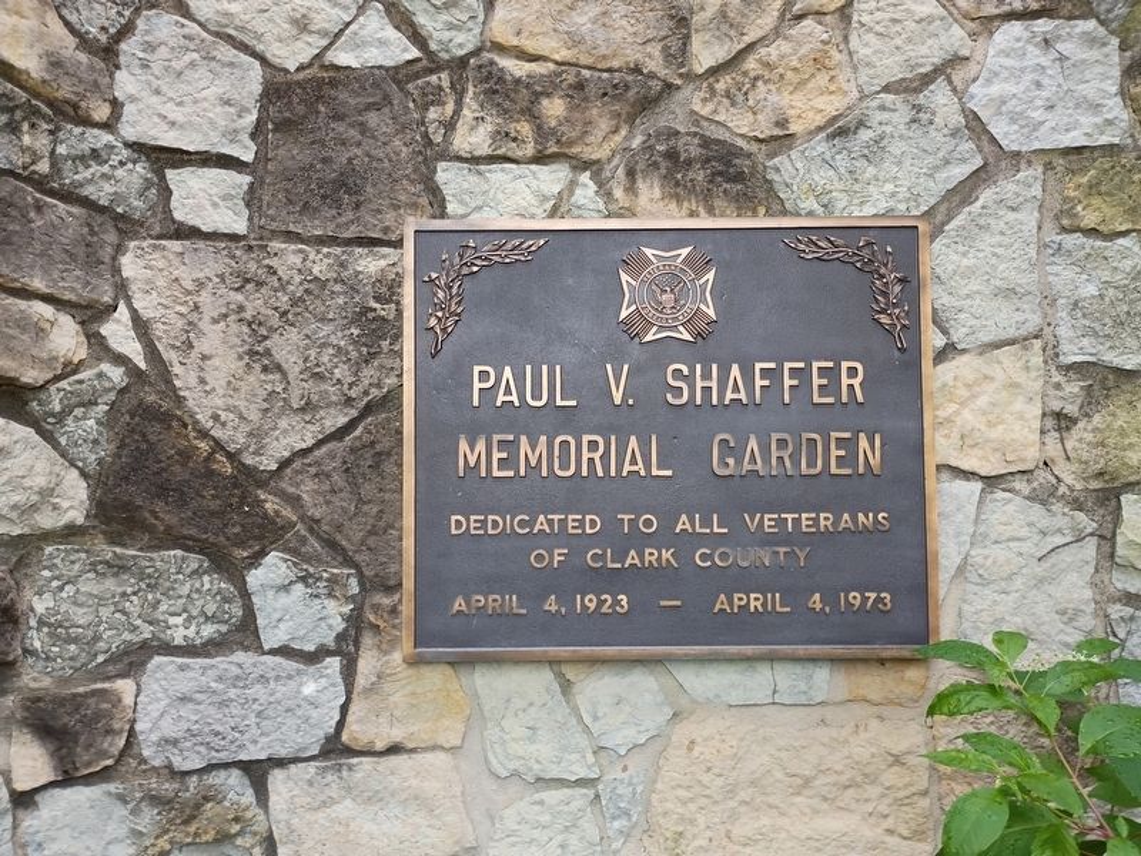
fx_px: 956
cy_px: 428
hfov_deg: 61.7
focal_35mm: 29
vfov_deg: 48.2
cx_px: 570
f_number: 1.8
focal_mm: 4.27
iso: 166
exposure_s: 1/120
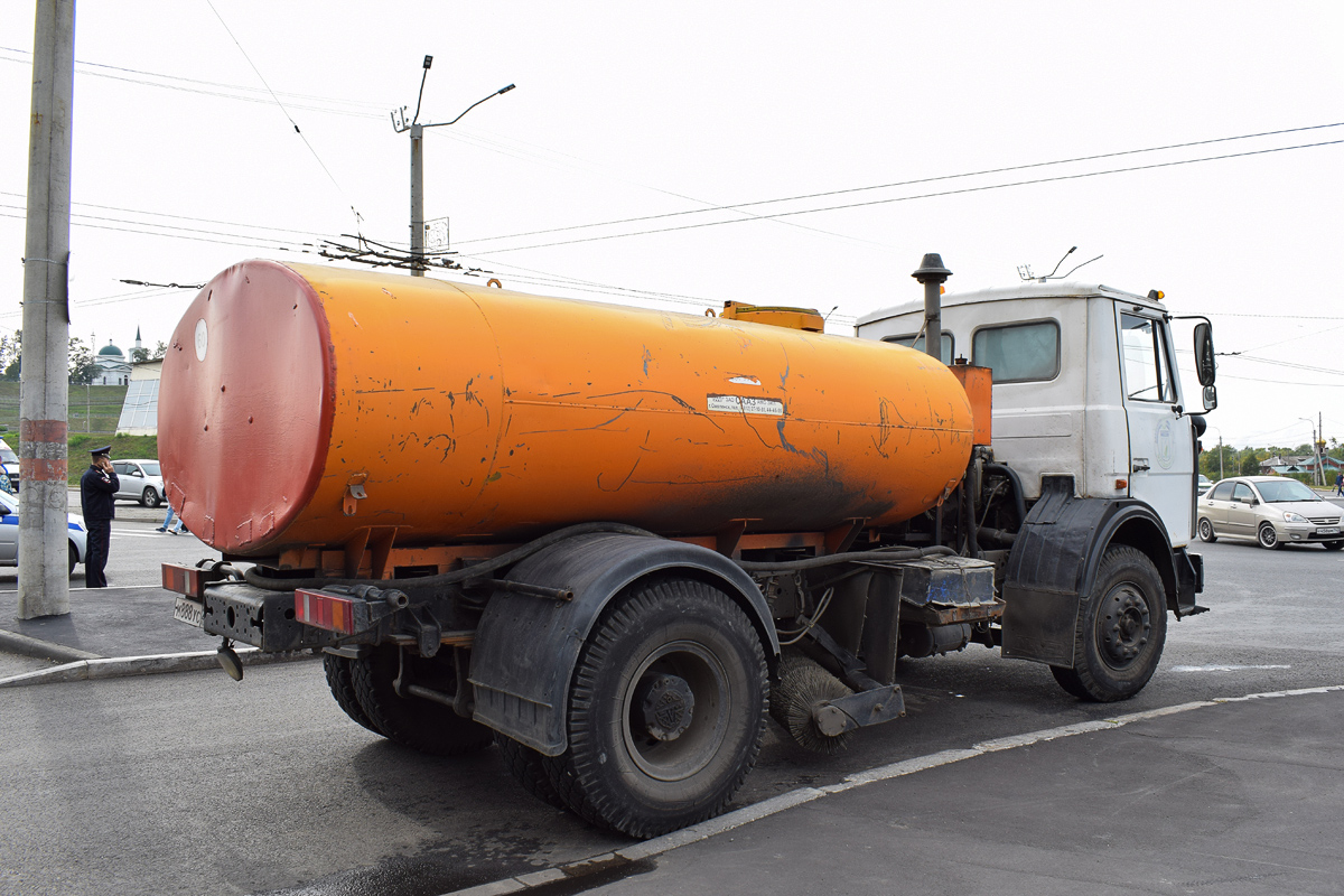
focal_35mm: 27
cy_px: 448
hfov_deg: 67.4
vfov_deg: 47.9
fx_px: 1008
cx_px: 672
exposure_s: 1/250
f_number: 8
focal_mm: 18
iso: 280
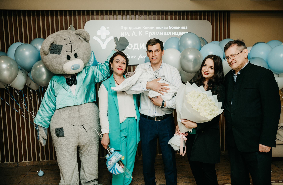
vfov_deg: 39.4
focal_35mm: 33
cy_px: 88
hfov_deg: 57.5
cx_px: 145
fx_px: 258
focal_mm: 32
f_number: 4
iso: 200
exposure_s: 1/160
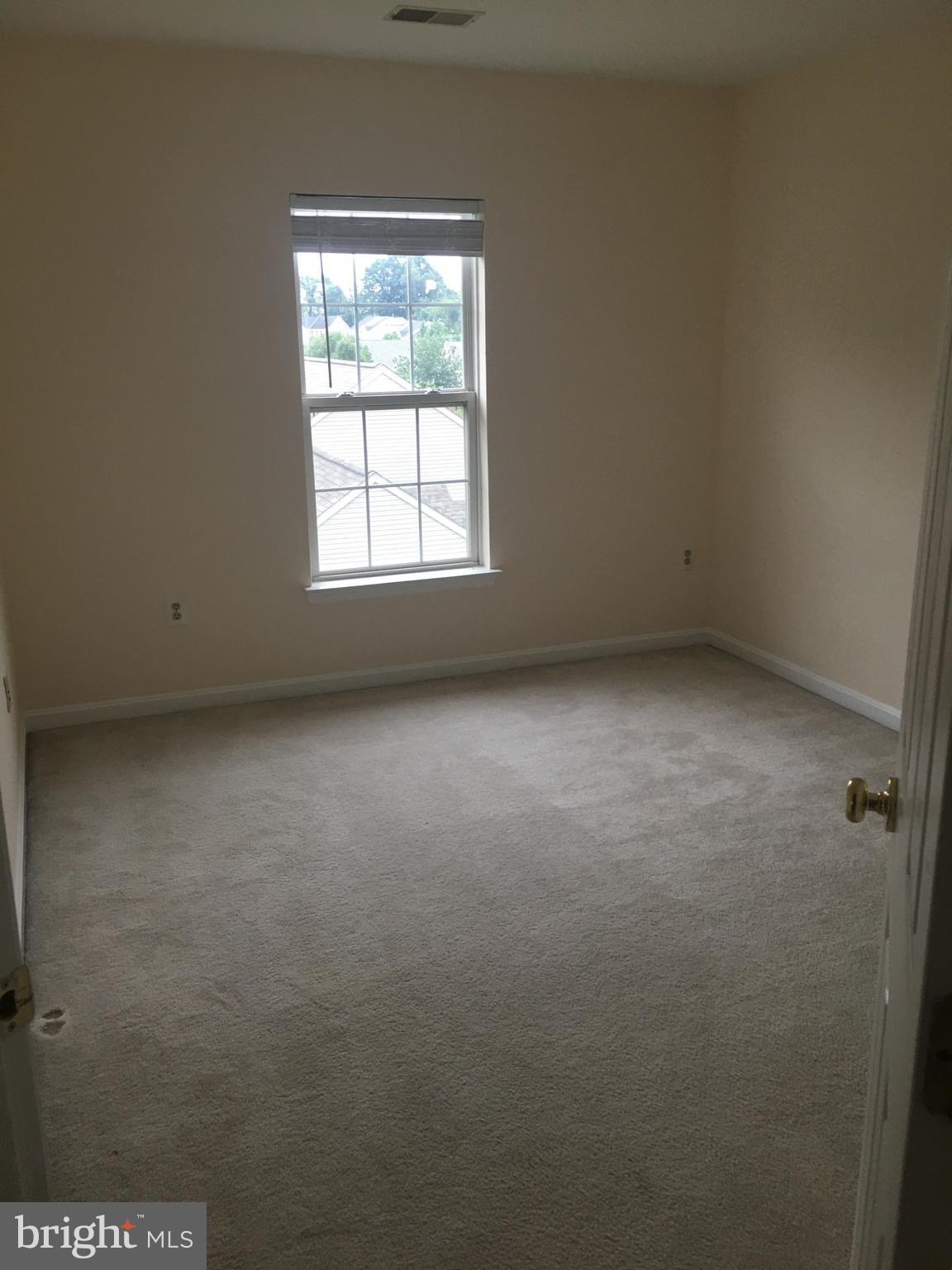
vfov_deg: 61.7
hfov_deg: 48.2
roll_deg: +0.0
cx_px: 476
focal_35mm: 29
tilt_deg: -15.0
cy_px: 635
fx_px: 1063
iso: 25
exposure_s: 1/15
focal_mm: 4.15
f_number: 2.2
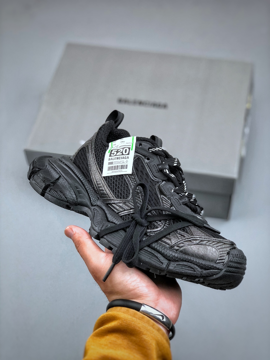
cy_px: 180
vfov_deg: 33.8
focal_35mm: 57
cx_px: 135
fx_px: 593
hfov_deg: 25.7
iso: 20
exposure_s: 1/33
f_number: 2.8
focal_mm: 6.6
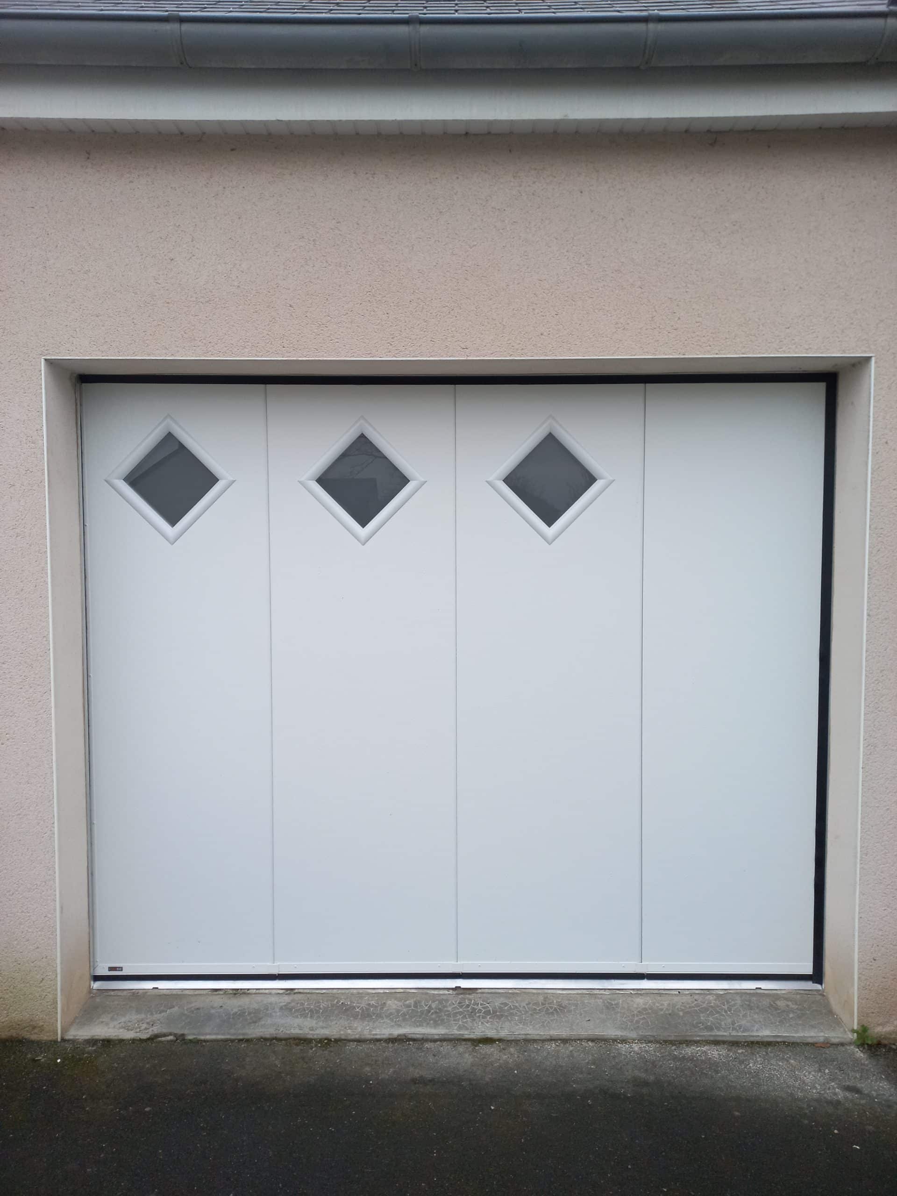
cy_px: 598
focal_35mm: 25
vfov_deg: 69.4
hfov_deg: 54.9
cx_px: 448
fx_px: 864
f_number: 1.8
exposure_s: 1/50
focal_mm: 4.6
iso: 80
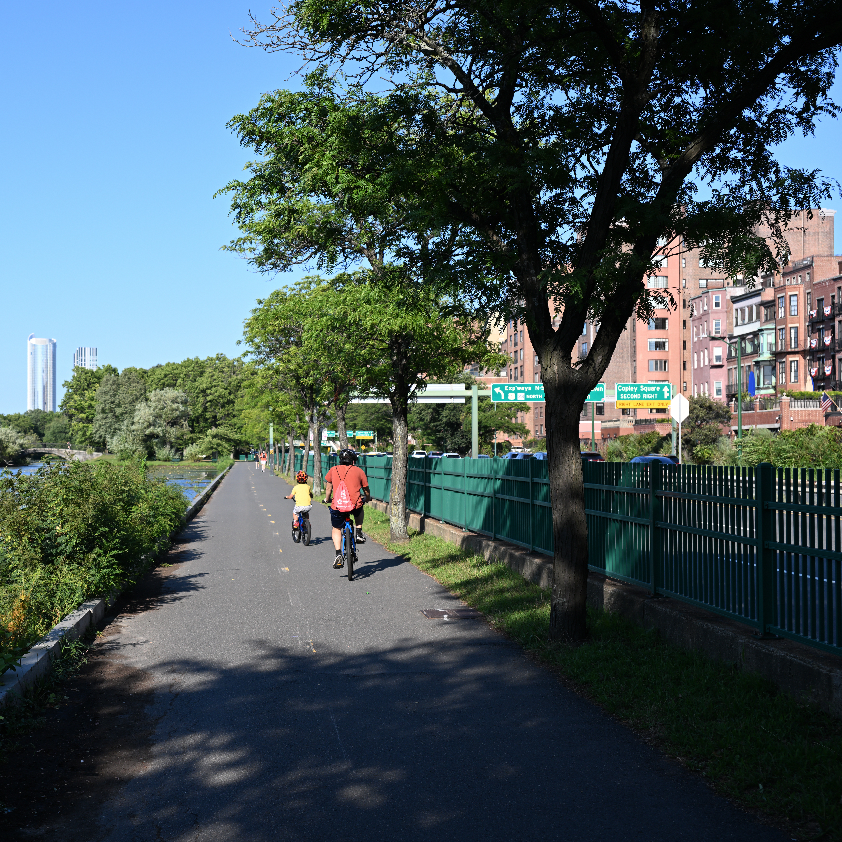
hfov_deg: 33.5
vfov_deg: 34.0
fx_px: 1376
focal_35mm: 50
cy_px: 423
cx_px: 237
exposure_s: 1/250
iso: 64
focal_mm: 39
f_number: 5.6
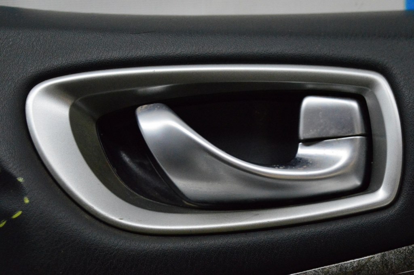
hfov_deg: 29.9
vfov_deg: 20.1
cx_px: 207
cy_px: 138
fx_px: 776
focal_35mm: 68
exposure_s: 1/800
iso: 6400
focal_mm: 45
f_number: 5
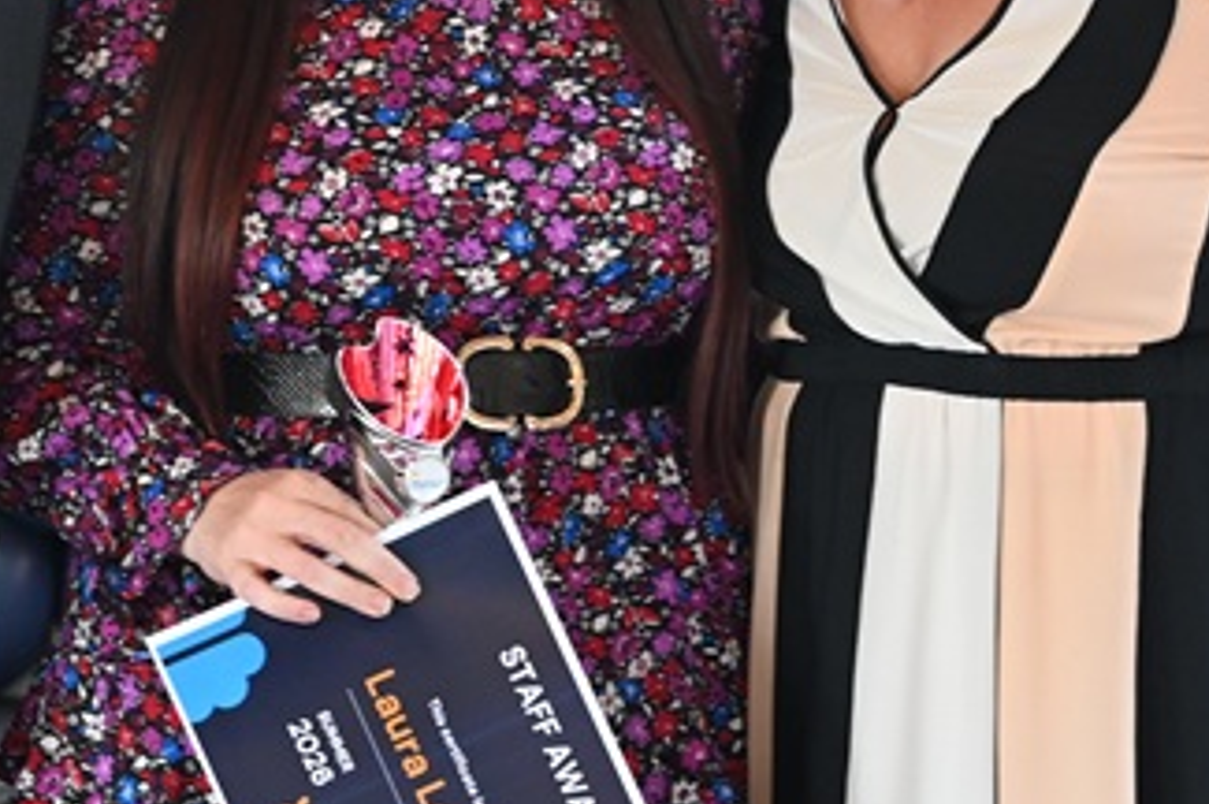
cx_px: 528
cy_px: 125
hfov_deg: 13.6
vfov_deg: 9.0
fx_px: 5066
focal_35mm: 151
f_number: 4
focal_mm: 49
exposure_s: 1/125
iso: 2800
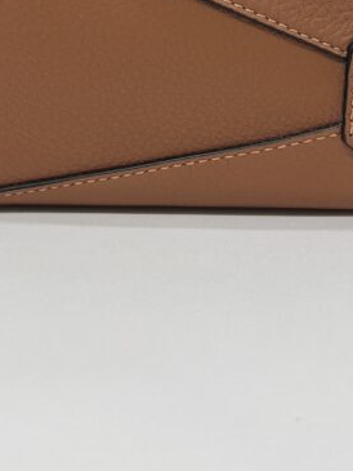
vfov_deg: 24.1
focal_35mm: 73
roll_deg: -1.2
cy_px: -101
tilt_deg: -8.1
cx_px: 152
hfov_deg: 20.2
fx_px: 992
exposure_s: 1/100
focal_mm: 5.7
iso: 32
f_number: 1.5
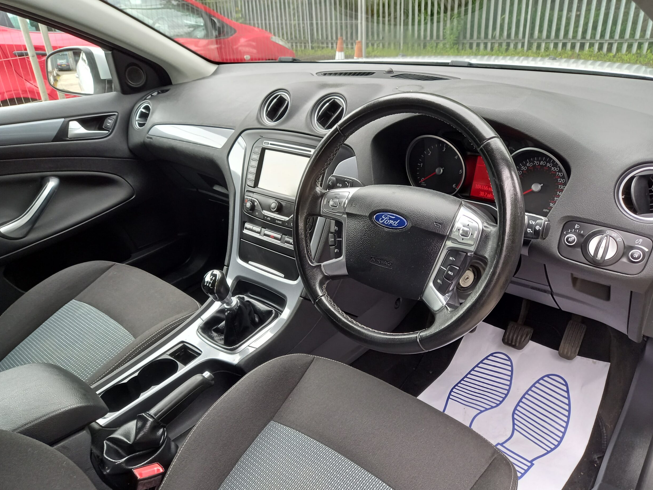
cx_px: 329
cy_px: 254
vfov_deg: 53.0
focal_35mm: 26
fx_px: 490
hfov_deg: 67.3
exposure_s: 1/60
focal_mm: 4.6
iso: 125
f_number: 2
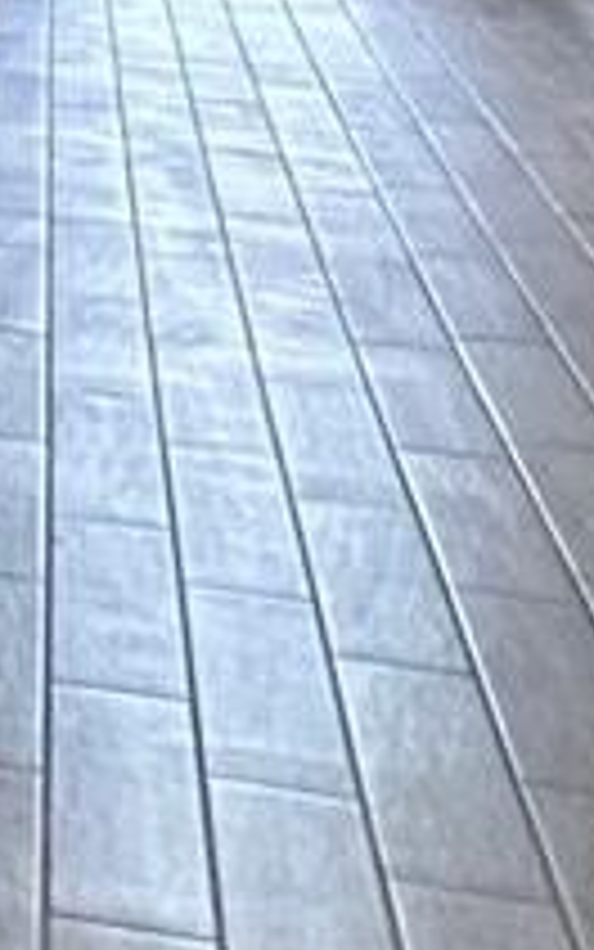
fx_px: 3727
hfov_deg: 6.3
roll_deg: +0.2
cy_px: -477
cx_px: -2218
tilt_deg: +1.0
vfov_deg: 13.7
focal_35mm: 144
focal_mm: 2.22
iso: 125
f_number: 2.2
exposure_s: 1/120
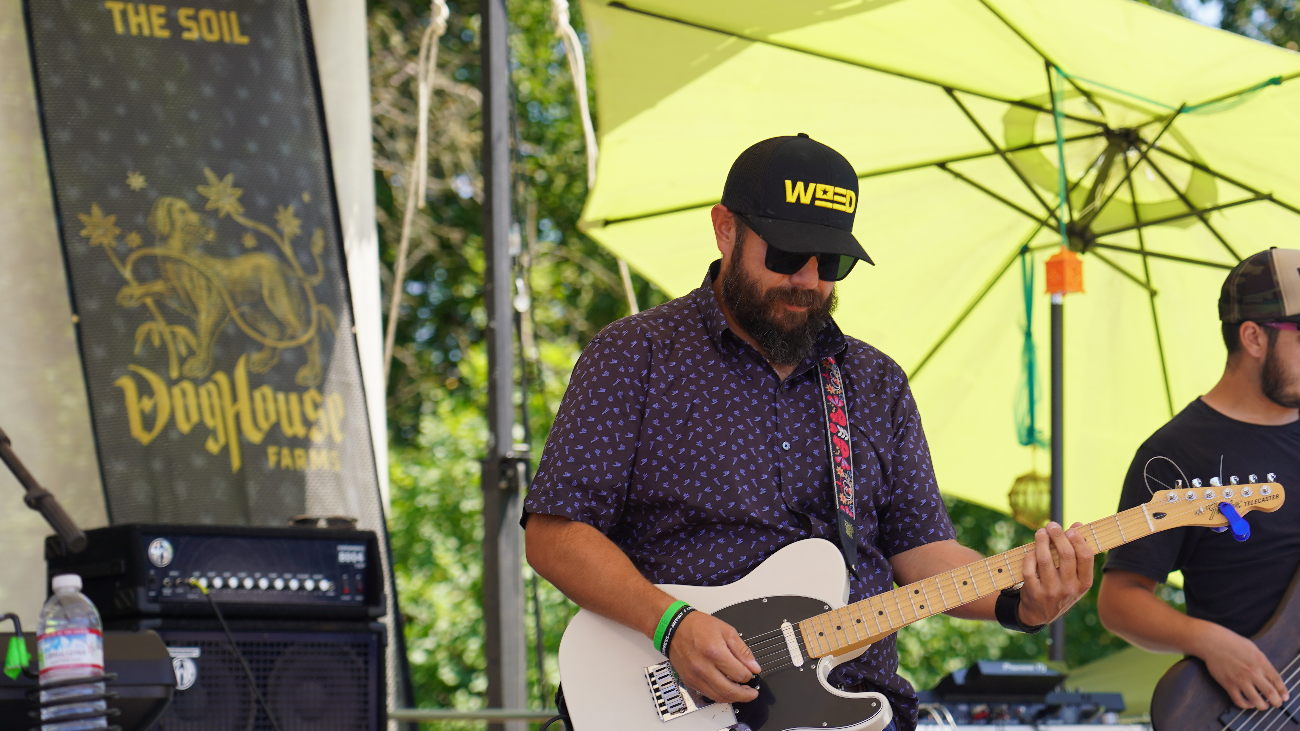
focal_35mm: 135
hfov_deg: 15.9
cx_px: 775
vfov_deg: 9.0
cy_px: 334
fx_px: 4654
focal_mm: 105
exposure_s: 1/250
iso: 100
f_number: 5
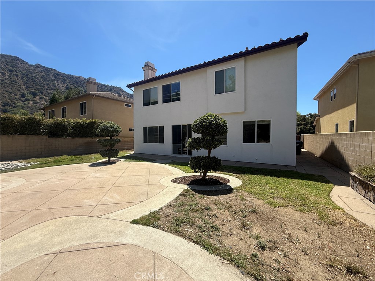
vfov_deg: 85.7
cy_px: 140
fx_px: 152
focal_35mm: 14
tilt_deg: -1.8
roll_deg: -0.2
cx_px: 188
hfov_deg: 102.1
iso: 50
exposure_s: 1/1656
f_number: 2.2
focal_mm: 2.22
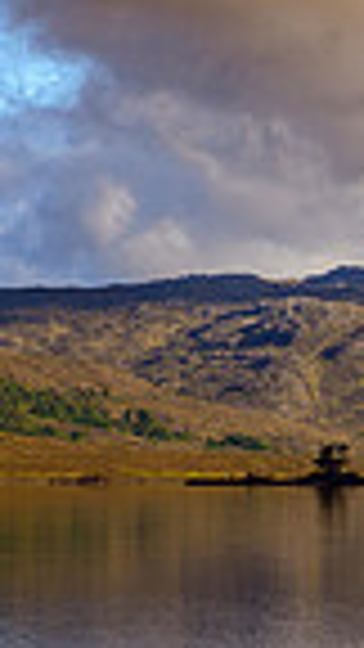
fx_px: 5062
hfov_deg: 4.0
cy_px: 457
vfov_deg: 7.3
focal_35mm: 295
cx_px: 1195
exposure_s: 1/125
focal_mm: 70
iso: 100
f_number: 8
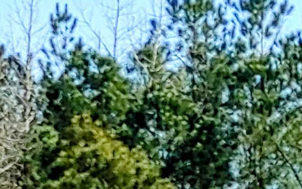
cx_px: 600
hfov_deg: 4.2
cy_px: 334
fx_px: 4050
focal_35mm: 492
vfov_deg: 2.7
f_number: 1.8
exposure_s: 1/575
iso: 50
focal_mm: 5.58
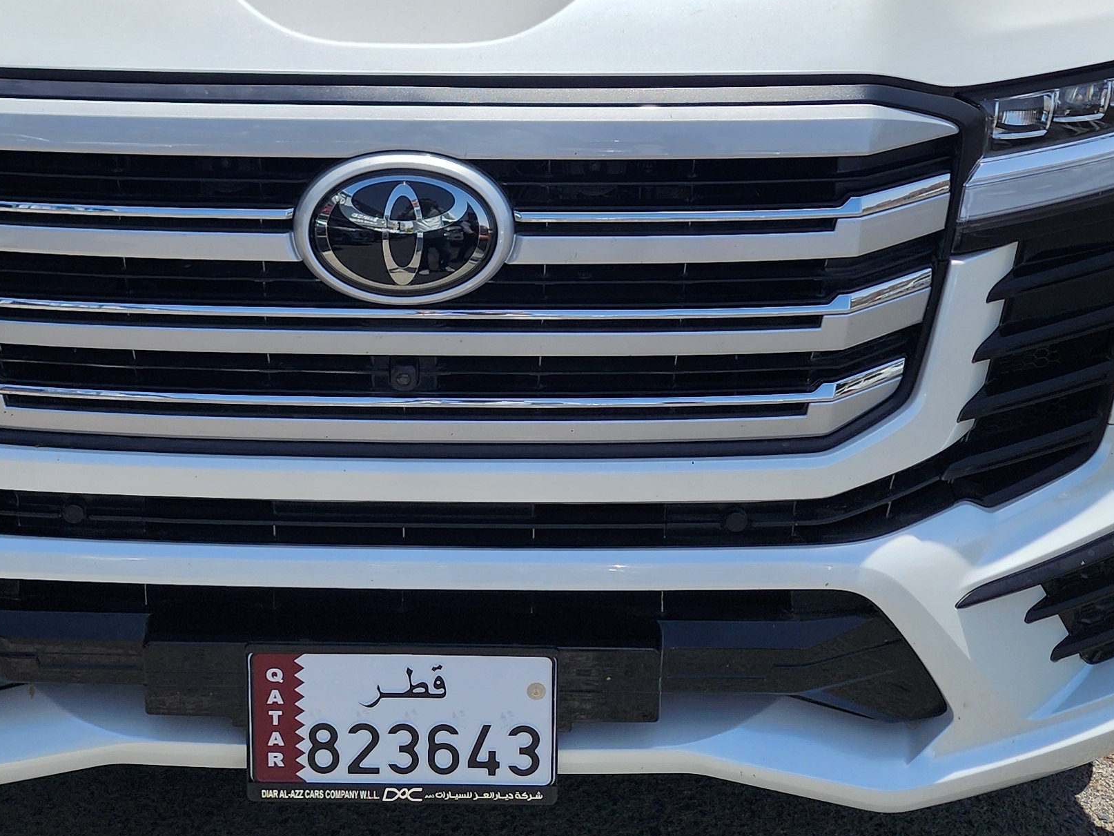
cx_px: 424
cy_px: 69
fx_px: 1835
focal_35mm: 57
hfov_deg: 33.6
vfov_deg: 24.8
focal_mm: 6.4
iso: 12
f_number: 1.8
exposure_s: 1/1973
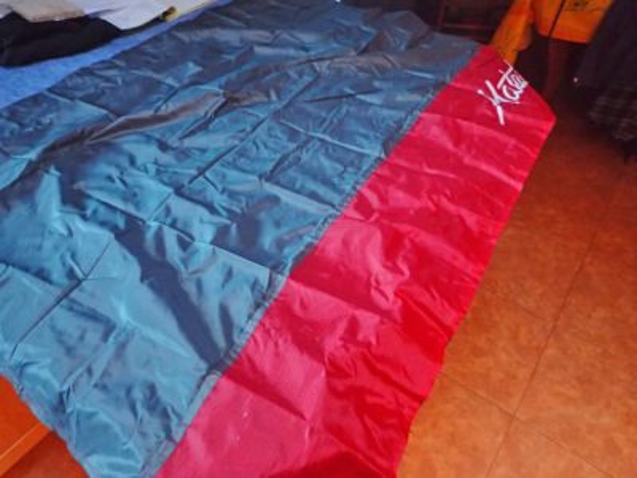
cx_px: 318
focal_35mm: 25
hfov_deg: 69.4
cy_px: 239
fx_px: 460
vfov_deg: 54.9
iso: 800
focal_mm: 4.5
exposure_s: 1/15
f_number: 2
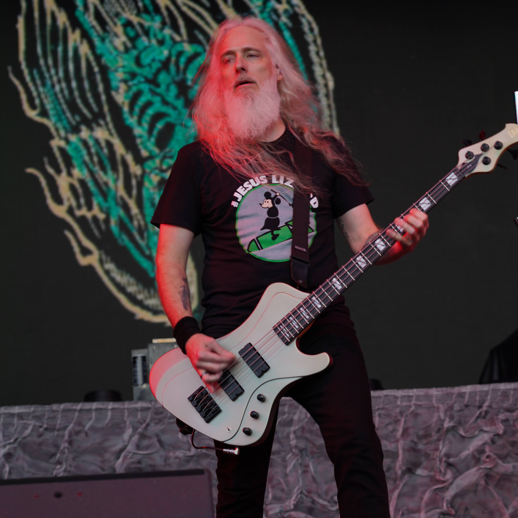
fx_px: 1964
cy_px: 272
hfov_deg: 15.0
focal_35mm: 116
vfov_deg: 15.0
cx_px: 278
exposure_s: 1/100
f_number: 4.5
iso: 100
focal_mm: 86
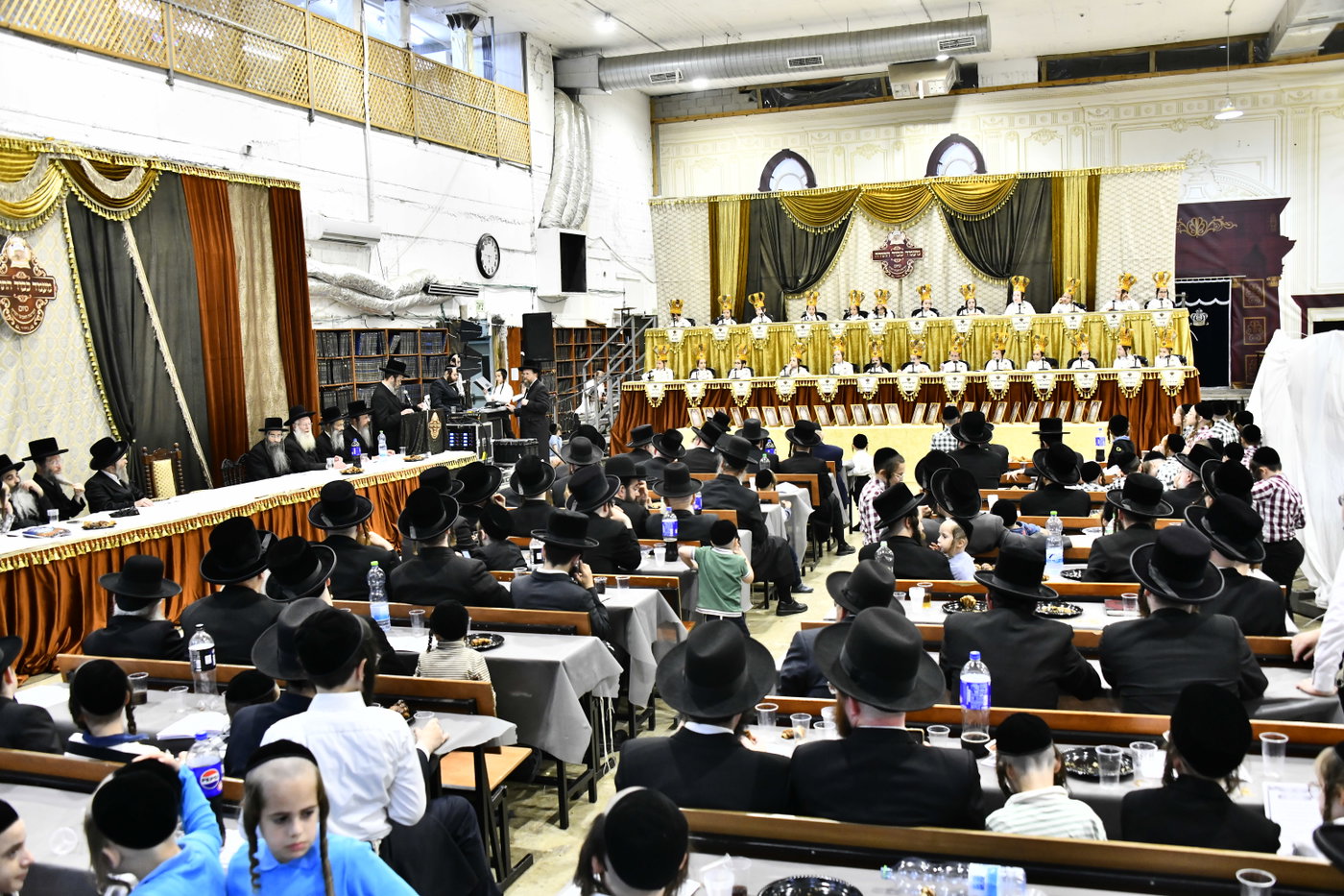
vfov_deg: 41.1
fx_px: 1194
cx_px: 672
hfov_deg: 58.7
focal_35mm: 32
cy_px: 448
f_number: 5.6
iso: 2000
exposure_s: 1/125
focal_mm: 32
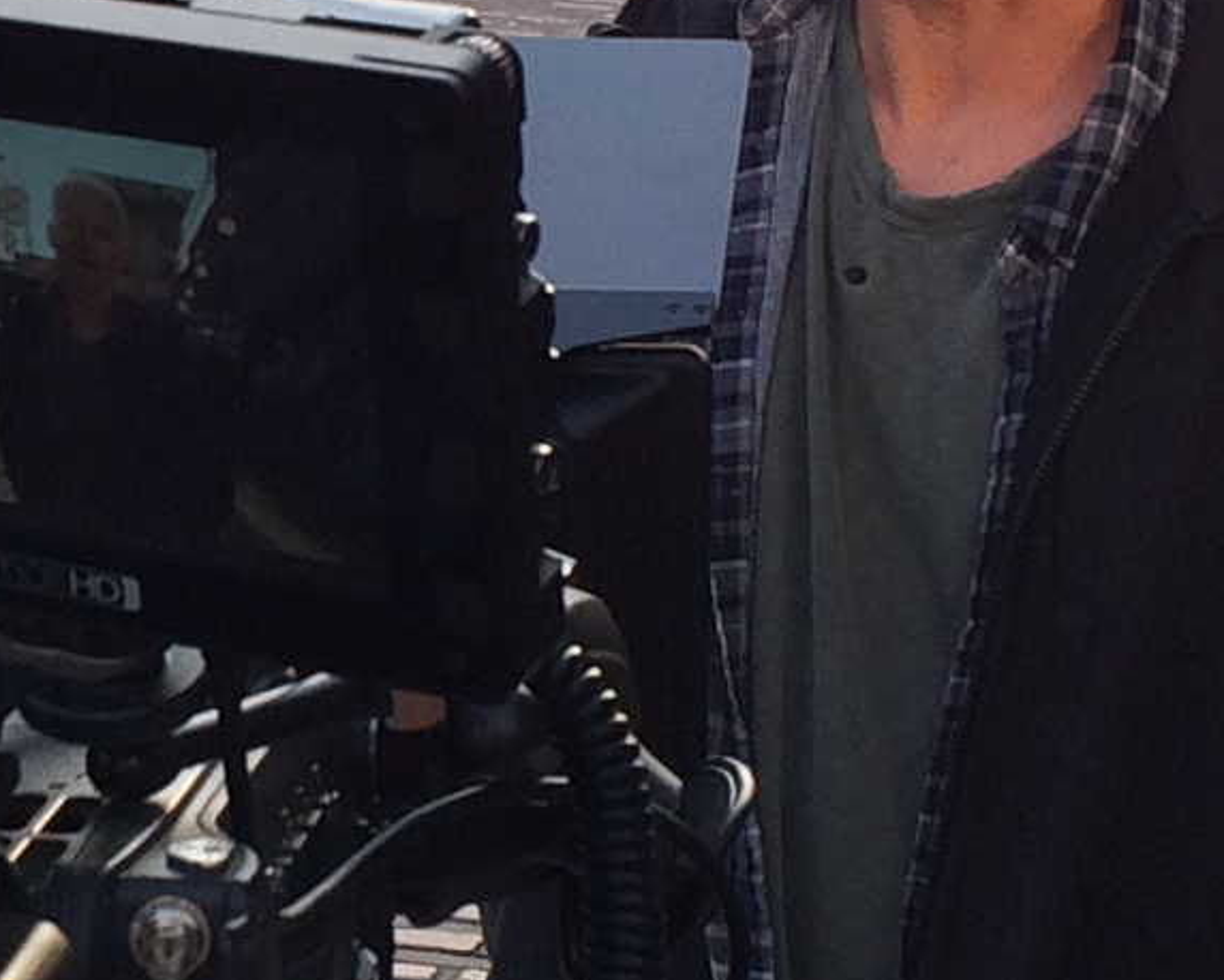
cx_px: -197
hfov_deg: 11.3
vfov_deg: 9.2
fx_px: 6052
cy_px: 242
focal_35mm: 167
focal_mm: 4.12
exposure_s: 1/246
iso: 32
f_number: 2.2
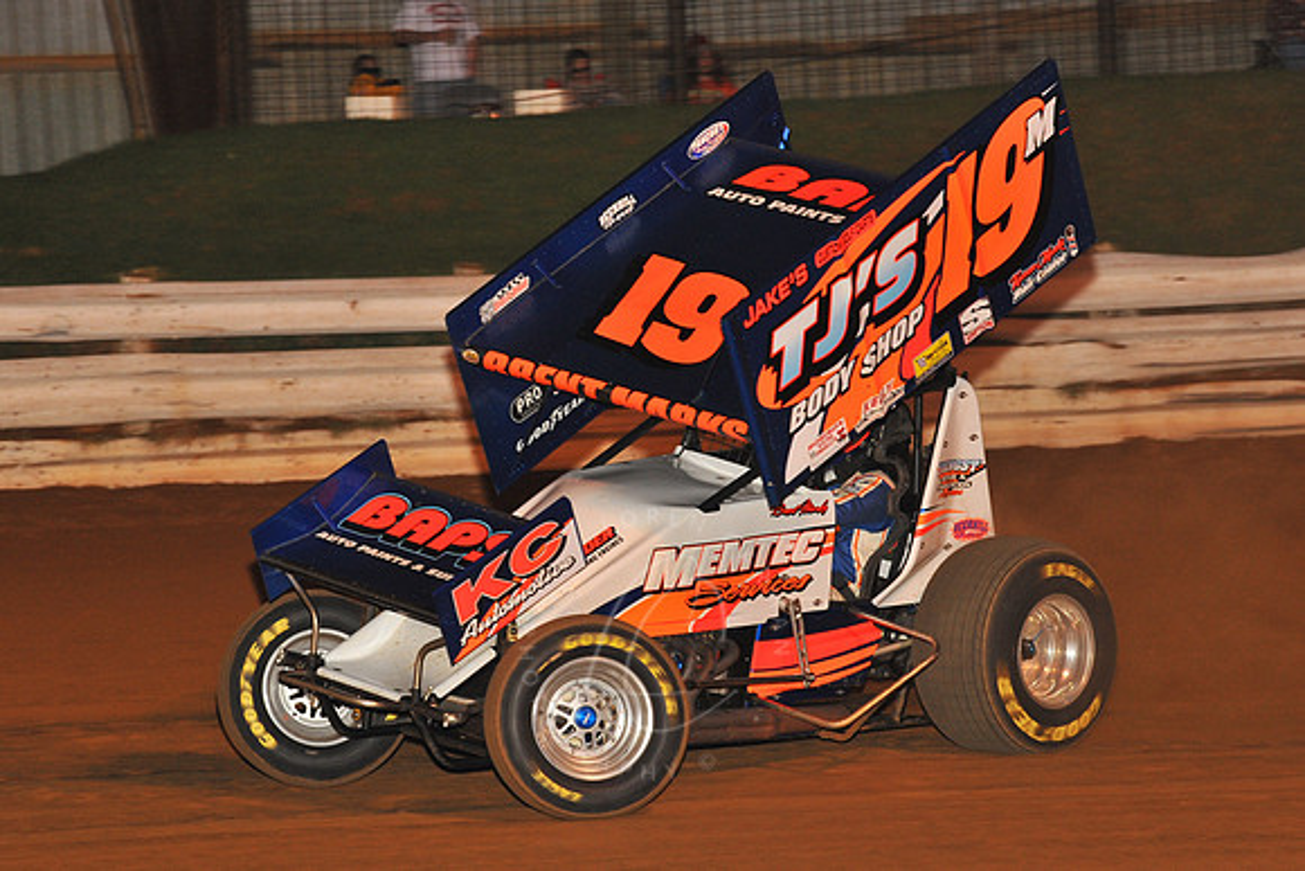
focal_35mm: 135
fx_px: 4895
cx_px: 652
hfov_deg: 15.2
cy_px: 436
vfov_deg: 10.2
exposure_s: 1/320
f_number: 6.3
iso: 1250
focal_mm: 135
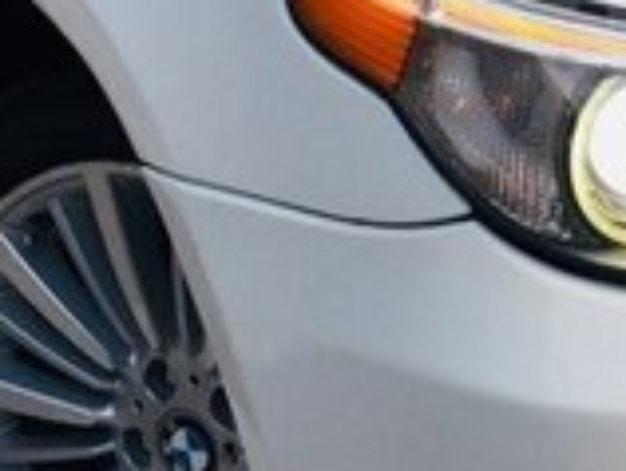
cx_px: 792
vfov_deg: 12.1
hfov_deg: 15.5
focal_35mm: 121
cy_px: -34
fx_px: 2192
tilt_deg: -12.9
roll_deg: +0.7
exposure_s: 1/129
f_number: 2.2
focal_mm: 4.15
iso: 32
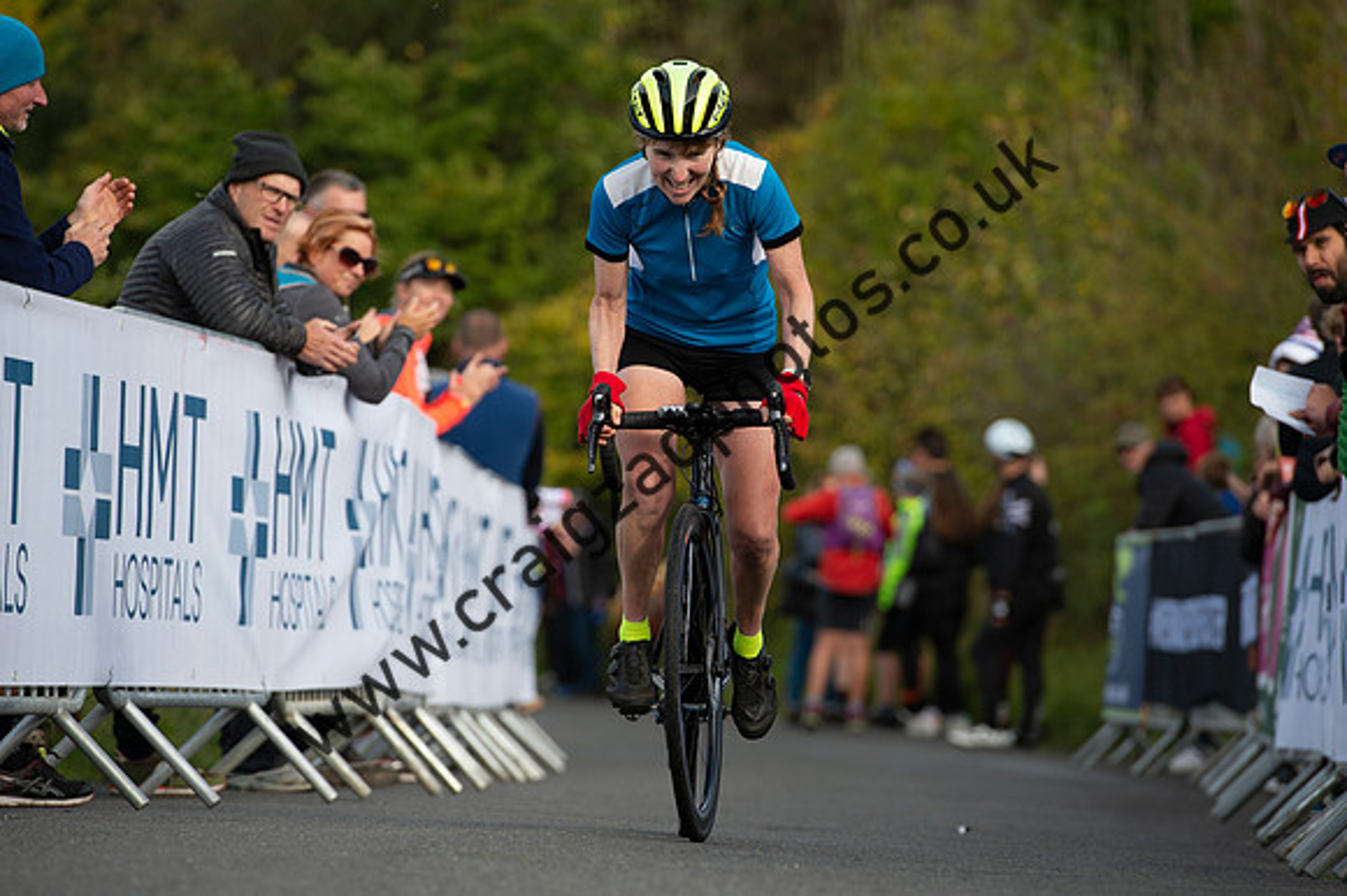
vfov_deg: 6.2
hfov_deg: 9.3
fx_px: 8238
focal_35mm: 220
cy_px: 468
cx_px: 674
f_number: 4.5
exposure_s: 1/1250
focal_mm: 200
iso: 320
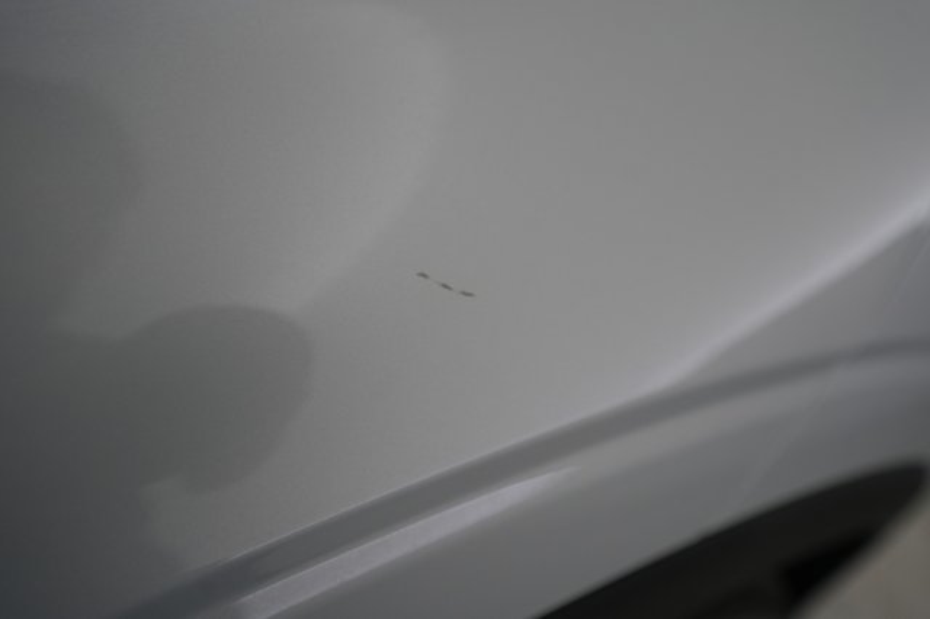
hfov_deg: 65.5
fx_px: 723
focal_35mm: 28
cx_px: 465
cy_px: 310
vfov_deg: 46.4
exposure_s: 1/60
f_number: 4
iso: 1000
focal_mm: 28
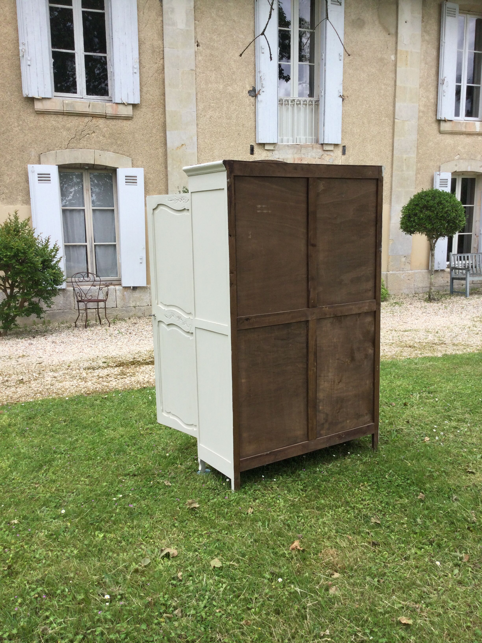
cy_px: 322
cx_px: 241
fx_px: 576
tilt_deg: -11.1
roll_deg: +0.5
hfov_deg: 45.4
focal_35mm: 31
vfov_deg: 58.4
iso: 25
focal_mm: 3.3
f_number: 2.4
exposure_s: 1/347
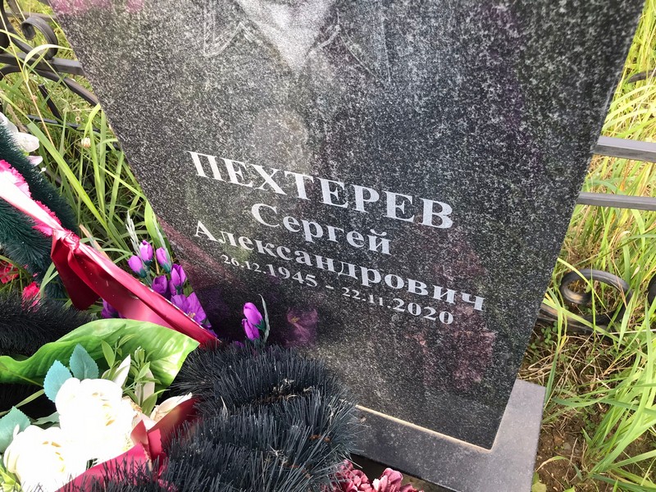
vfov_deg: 49.7
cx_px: 328
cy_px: 246
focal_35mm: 28
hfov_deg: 63.4
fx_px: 531
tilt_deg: -48.7
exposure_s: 1/153
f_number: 1.8
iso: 20
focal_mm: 3.99
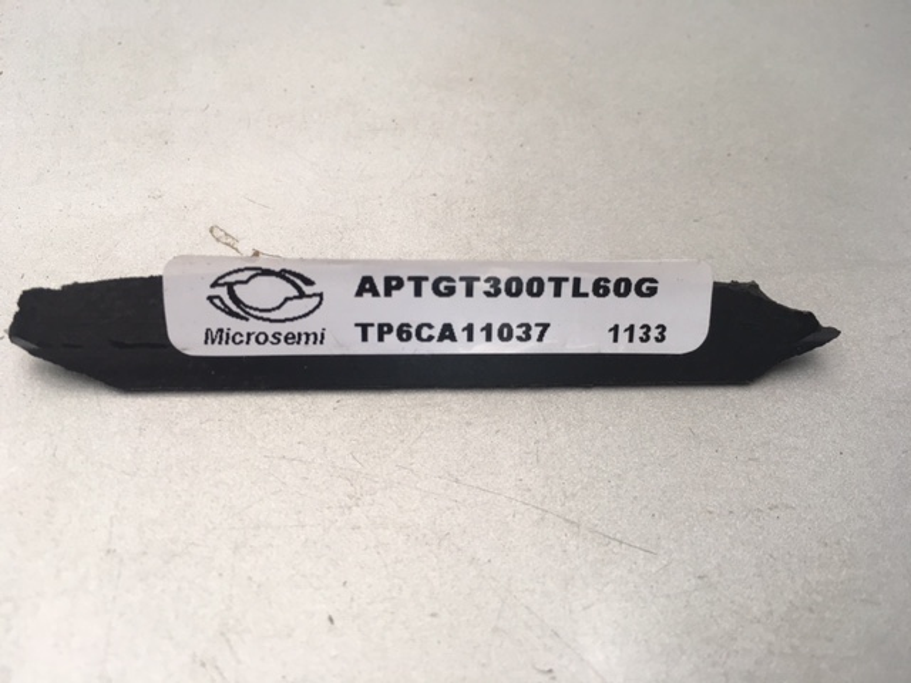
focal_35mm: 29
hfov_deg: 61.7
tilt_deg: -55.5
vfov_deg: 48.2
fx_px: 763
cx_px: 456
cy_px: 342
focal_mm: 4.15
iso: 50
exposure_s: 1/33
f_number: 2.2
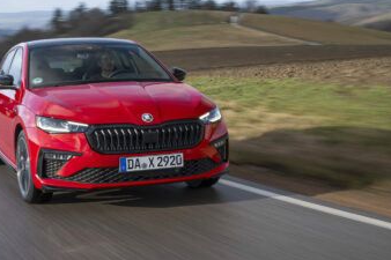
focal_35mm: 62
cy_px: 105
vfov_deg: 21.9
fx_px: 673
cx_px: 141
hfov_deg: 32.2
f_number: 18
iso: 100
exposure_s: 1/20
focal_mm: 46
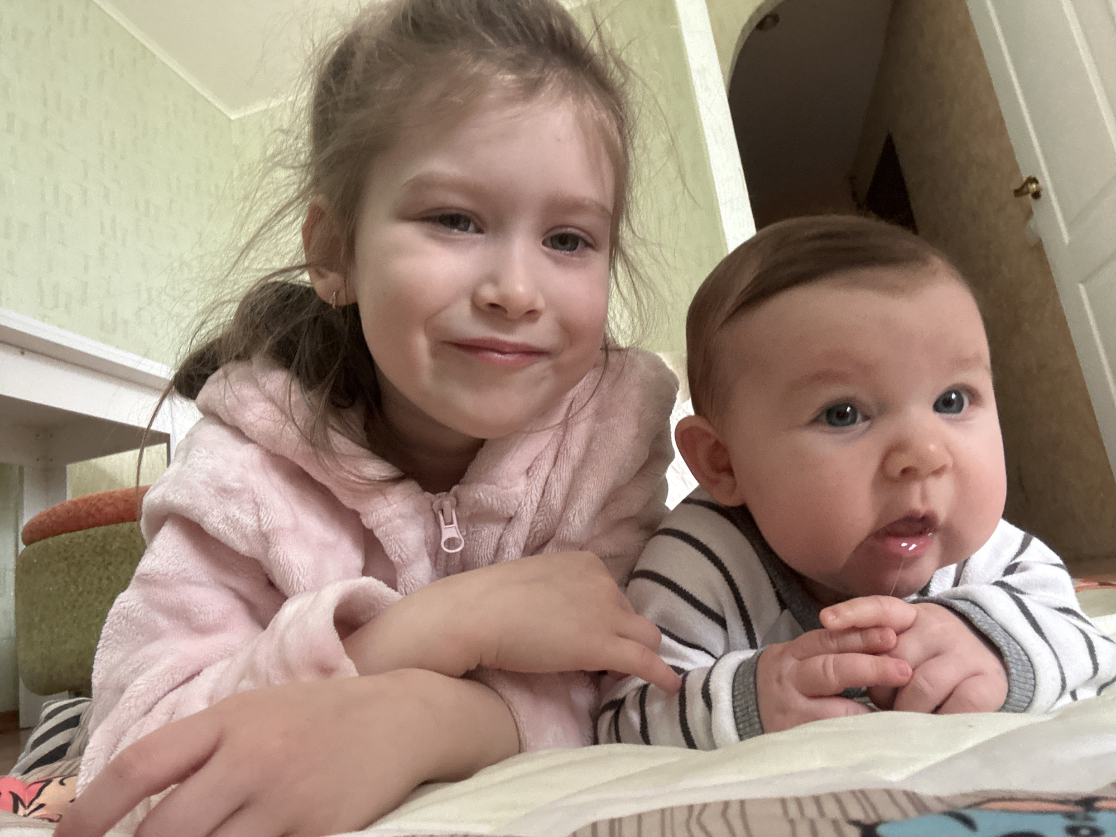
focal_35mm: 23
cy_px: 418
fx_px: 742
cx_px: 558
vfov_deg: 58.9
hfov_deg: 73.9
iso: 320
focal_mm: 2.69
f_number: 1.9
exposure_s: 1/50
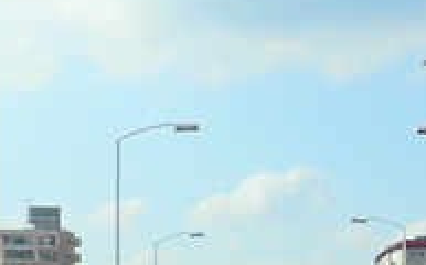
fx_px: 1785
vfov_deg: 8.5
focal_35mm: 154
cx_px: 512
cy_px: 170
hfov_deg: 13.2
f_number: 3.5
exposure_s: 1/1000
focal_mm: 6.42
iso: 100
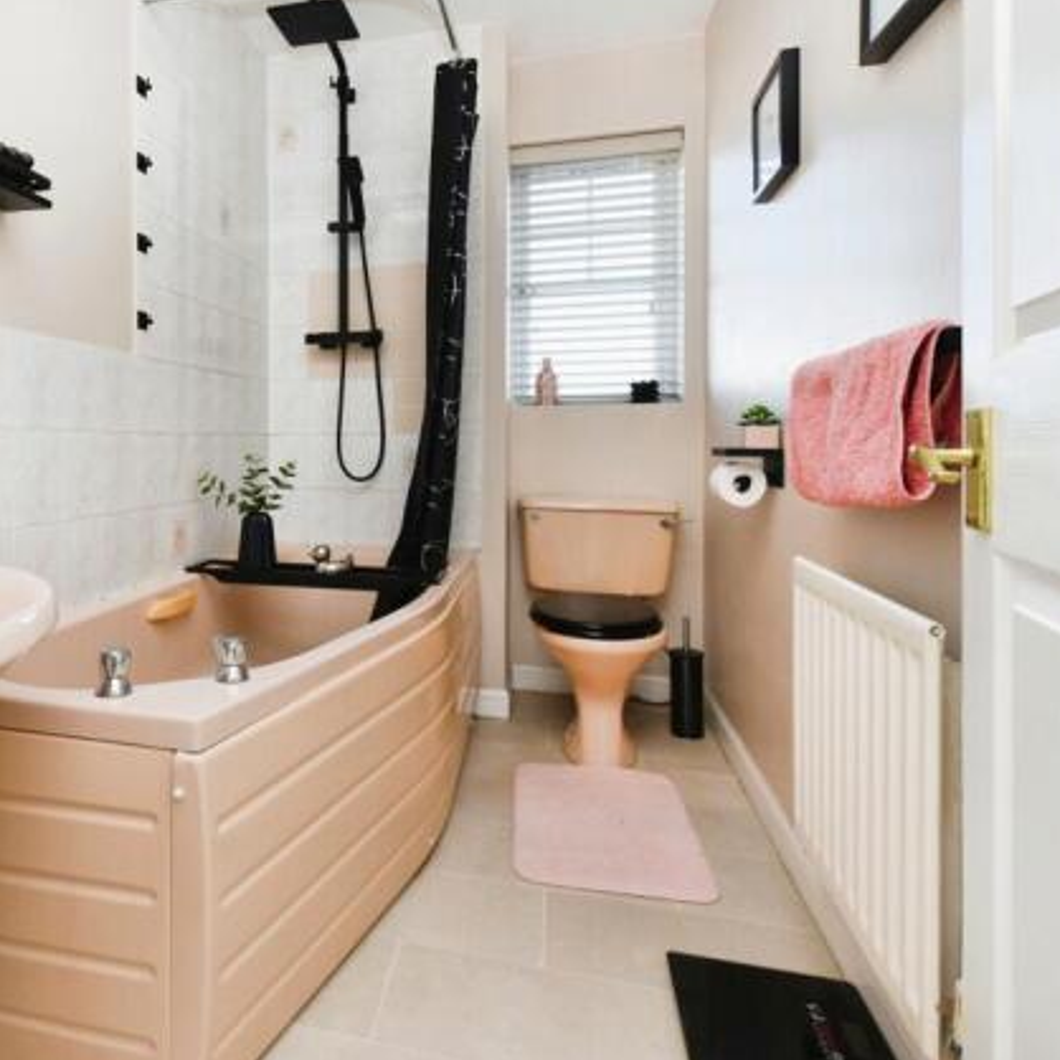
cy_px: 526
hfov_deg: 72.2
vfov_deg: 74.8
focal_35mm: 20
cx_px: 339
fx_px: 693
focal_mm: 15
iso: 800
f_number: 10
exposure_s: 1/60
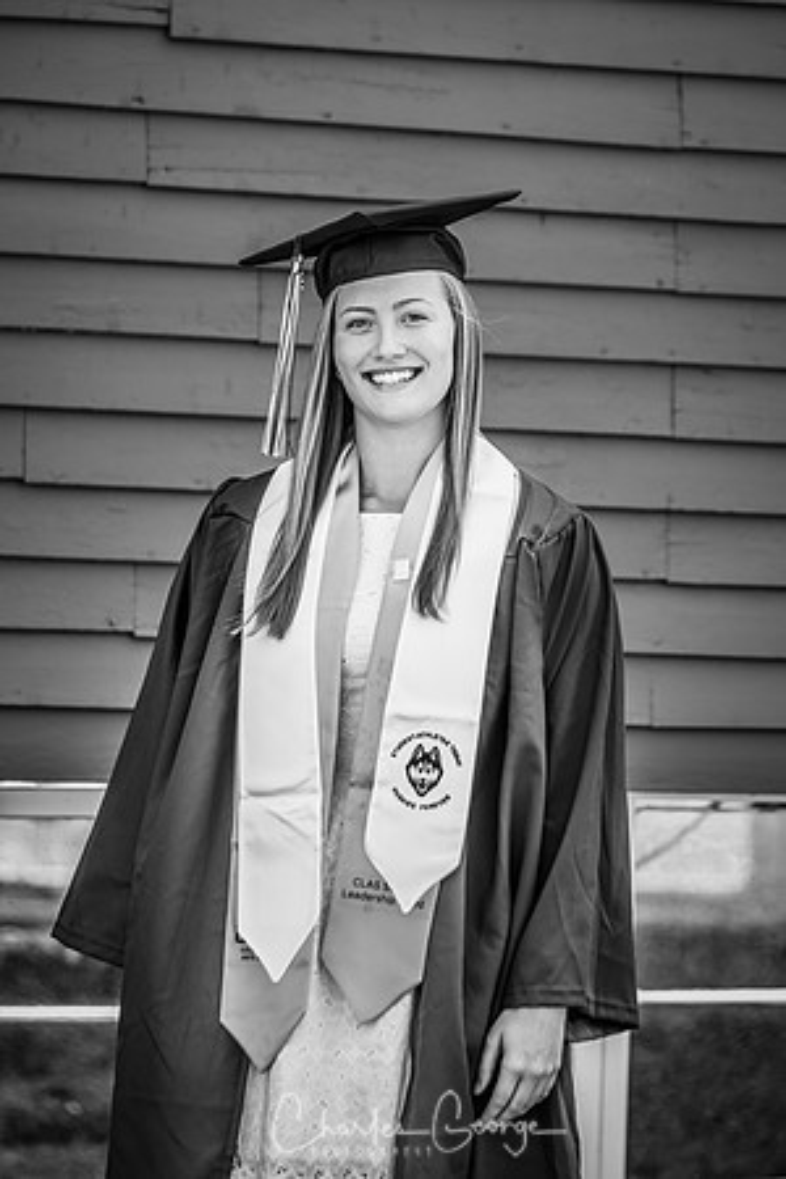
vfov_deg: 10.2
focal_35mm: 202
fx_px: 6631
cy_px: 590
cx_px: 393
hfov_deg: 6.8
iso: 100
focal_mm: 135
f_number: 2.8
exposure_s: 1/200
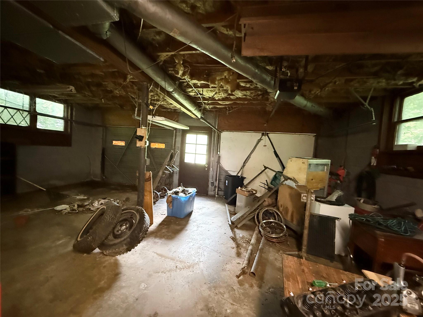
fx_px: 171
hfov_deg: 102.1
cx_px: 212
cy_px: 158
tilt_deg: -1.2
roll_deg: -3.5
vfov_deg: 85.7
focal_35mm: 14
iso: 1250
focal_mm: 2.22
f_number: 2.2
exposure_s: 1/40
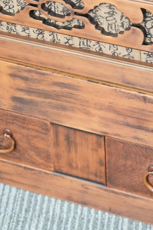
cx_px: 109
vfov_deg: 13.0
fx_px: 1007
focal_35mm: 158
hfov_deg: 8.7
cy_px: 115
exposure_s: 1/125
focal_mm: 105
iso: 5000
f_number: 4
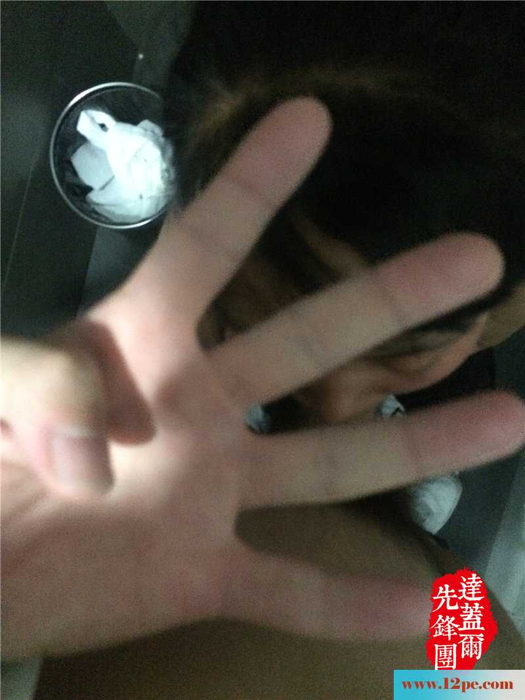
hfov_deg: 48.2
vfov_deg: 61.6
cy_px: 350
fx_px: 586
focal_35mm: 29
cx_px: 262
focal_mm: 4.15
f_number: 2.2
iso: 1000
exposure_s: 1/17
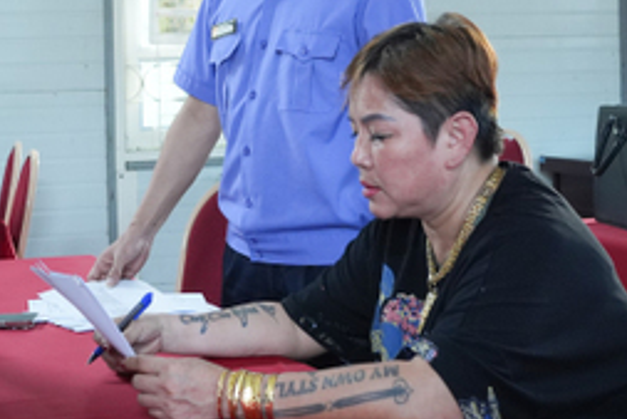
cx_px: 186
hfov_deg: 26.4
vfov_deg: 17.8
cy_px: 86
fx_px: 1324
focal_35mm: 76
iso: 2000
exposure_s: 1/80
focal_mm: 35
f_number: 5.6
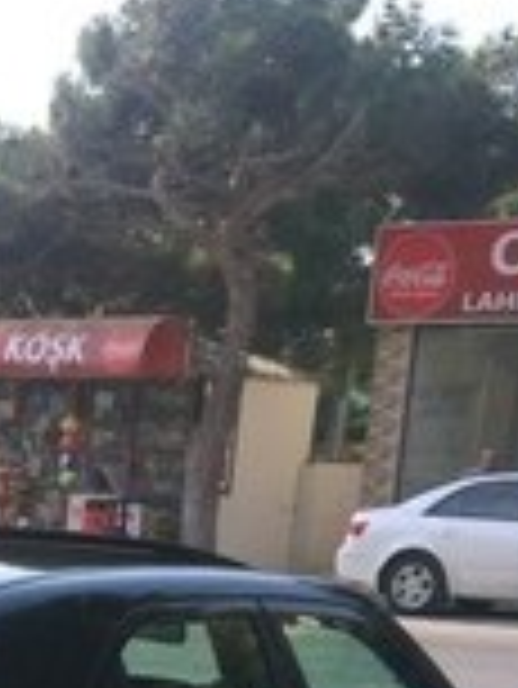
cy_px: 1079
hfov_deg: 14.8
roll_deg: +0.4
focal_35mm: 94
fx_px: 1873
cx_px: -234
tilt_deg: -19.8
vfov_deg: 18.2
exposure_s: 1/933
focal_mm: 4.15
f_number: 2.2
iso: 32
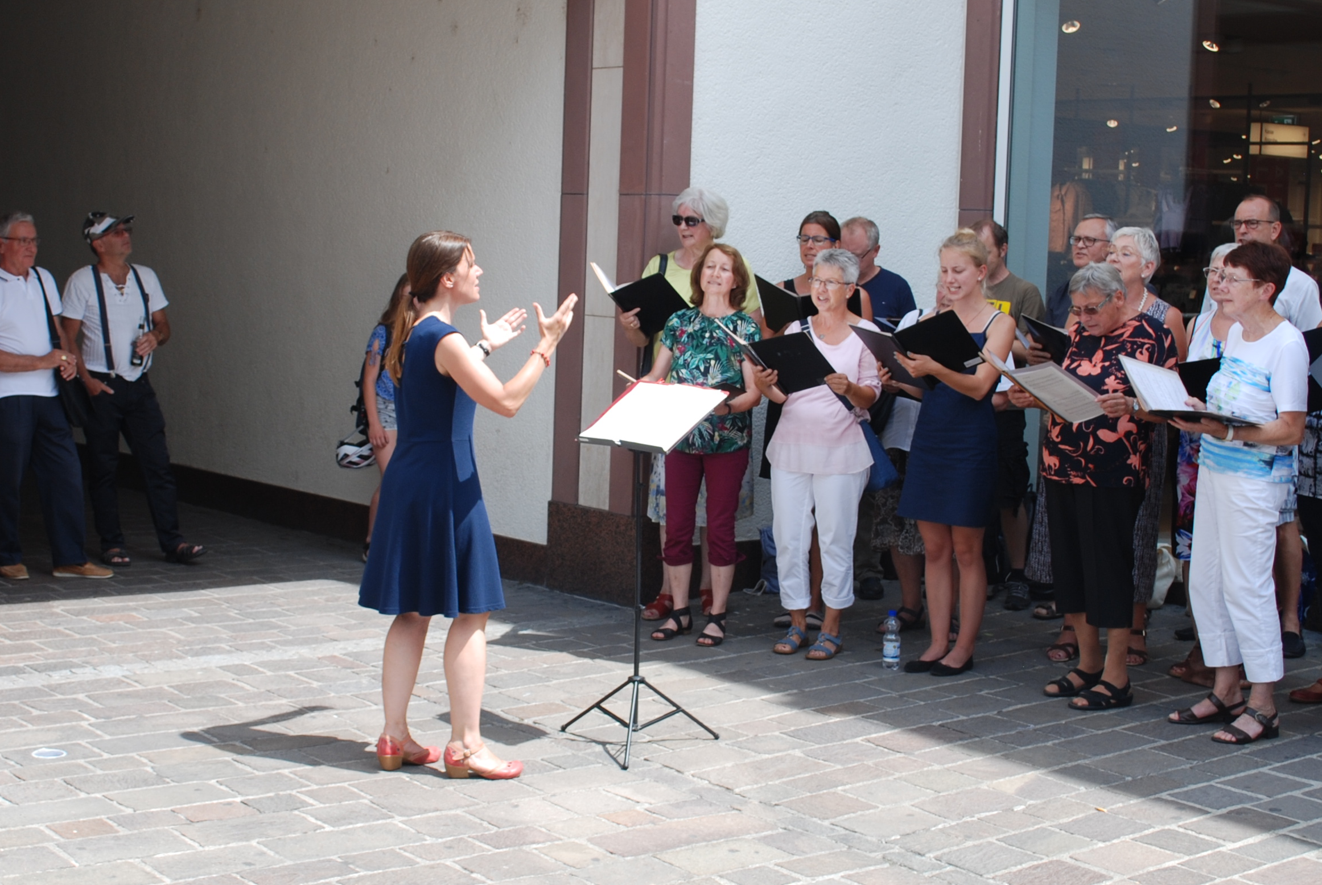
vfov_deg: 22.7
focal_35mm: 60
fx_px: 2206
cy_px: 381
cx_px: 585
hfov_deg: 33.3
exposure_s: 1/160
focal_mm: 24
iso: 100
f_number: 6.3
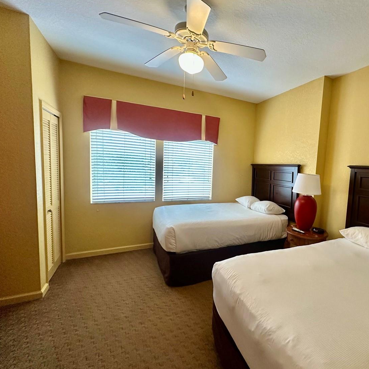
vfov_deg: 80.7
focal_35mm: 18
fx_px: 217
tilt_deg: -5.6
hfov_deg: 77.4
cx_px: 254
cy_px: 187
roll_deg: -3.4
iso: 250
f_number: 2.2
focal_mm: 2.22
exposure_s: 1/120
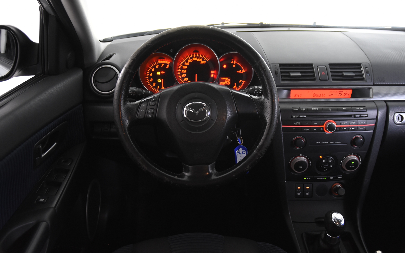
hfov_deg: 61.2
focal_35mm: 31
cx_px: 204
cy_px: 122
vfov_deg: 40.6
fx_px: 342
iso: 1600
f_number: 3.5
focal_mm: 20
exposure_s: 1/50
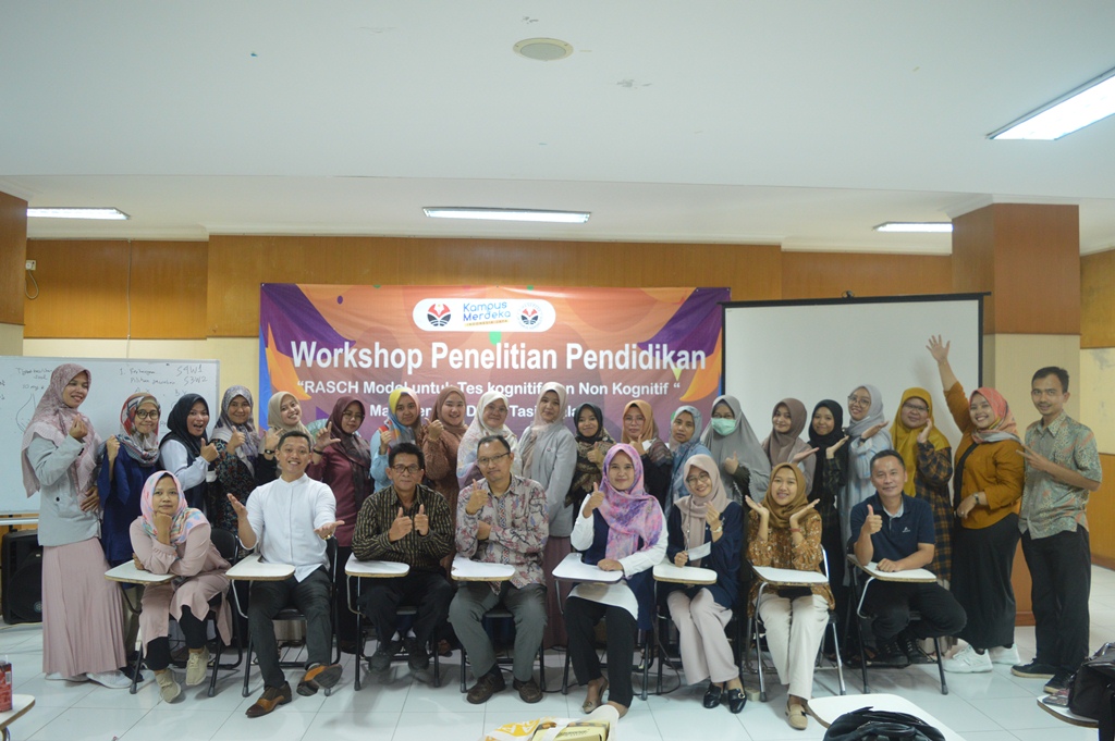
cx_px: 558
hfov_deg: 67.4
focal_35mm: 27
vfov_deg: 47.9
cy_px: 370
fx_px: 836
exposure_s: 1/15
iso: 800
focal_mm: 18
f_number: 3.5
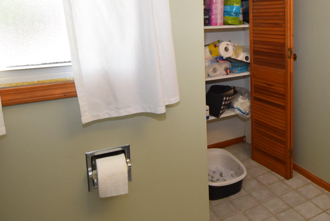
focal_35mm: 31
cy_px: 54
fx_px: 284
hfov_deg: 57.3
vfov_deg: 41.1
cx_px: 247
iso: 800
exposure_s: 1/100
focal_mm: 10
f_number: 5
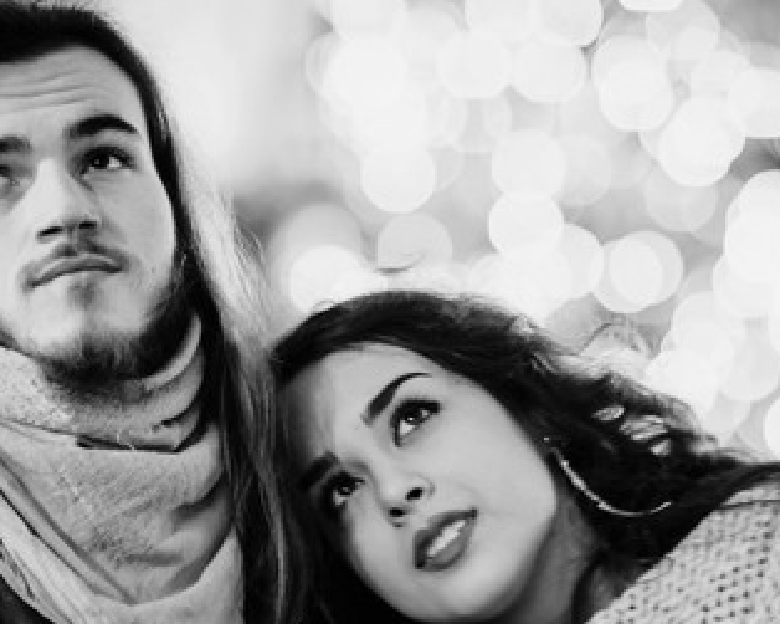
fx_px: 5190
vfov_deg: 6.9
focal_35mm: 225
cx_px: 489
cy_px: 440
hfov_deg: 8.6
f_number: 1.8
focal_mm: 85
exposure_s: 1/3
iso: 200
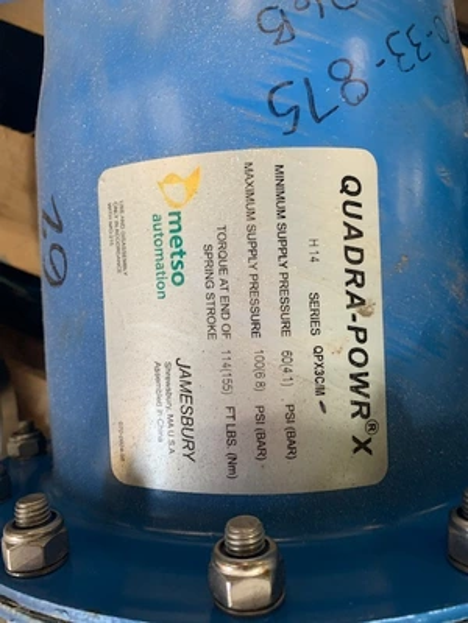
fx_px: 469
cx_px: 234
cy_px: 312
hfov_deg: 53.1
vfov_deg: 67.3
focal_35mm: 26
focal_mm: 4.25
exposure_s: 1/60
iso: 200
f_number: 1.8
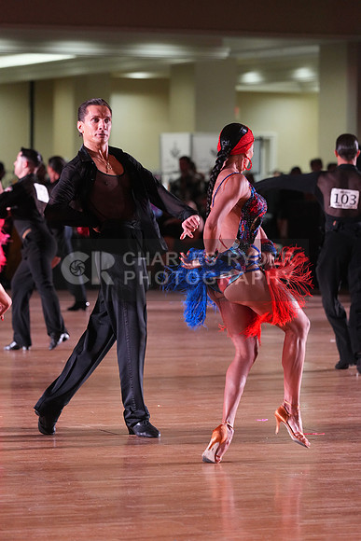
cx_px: 180
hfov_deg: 8.0
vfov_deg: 11.9
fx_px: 2585
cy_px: 270
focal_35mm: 172
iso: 4000
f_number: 4.5
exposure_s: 1/200
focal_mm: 172
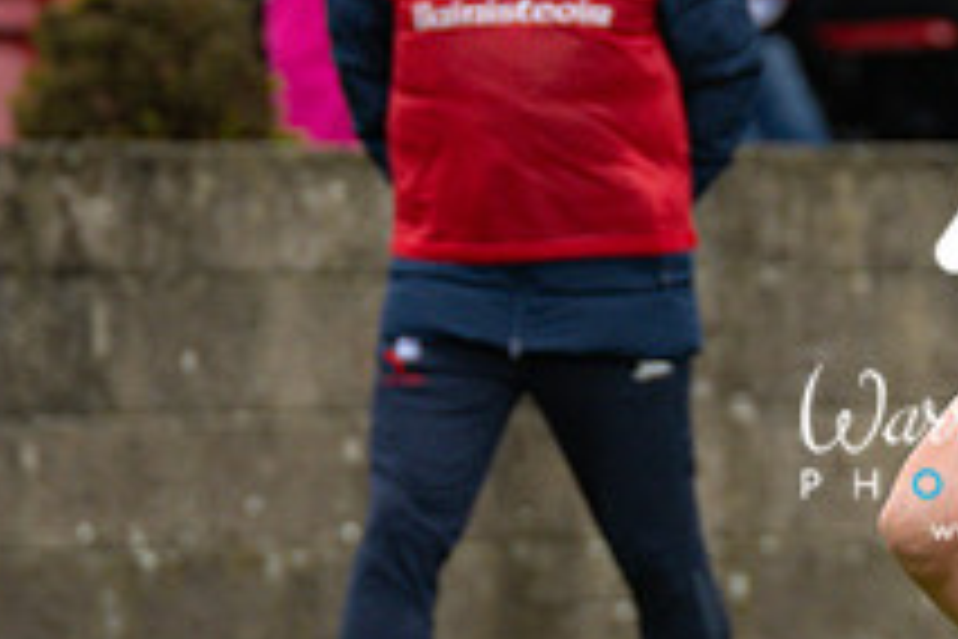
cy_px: 524
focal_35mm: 1303
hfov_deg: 1.6
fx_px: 34672
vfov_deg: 1.1
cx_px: 1188
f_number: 2.8
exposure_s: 1/1000
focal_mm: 300
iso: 800
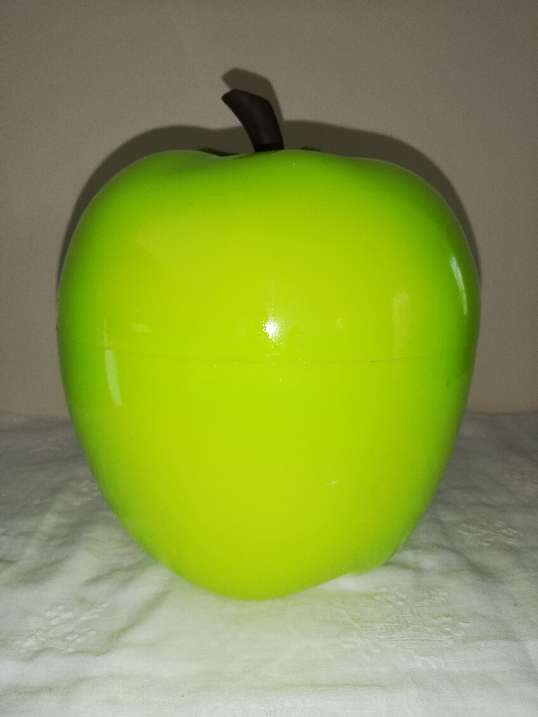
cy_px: 358
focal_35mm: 26
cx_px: 269
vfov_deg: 67.3
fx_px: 539
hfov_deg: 53.1
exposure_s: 1/100
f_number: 2.2
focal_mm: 3.81
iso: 64
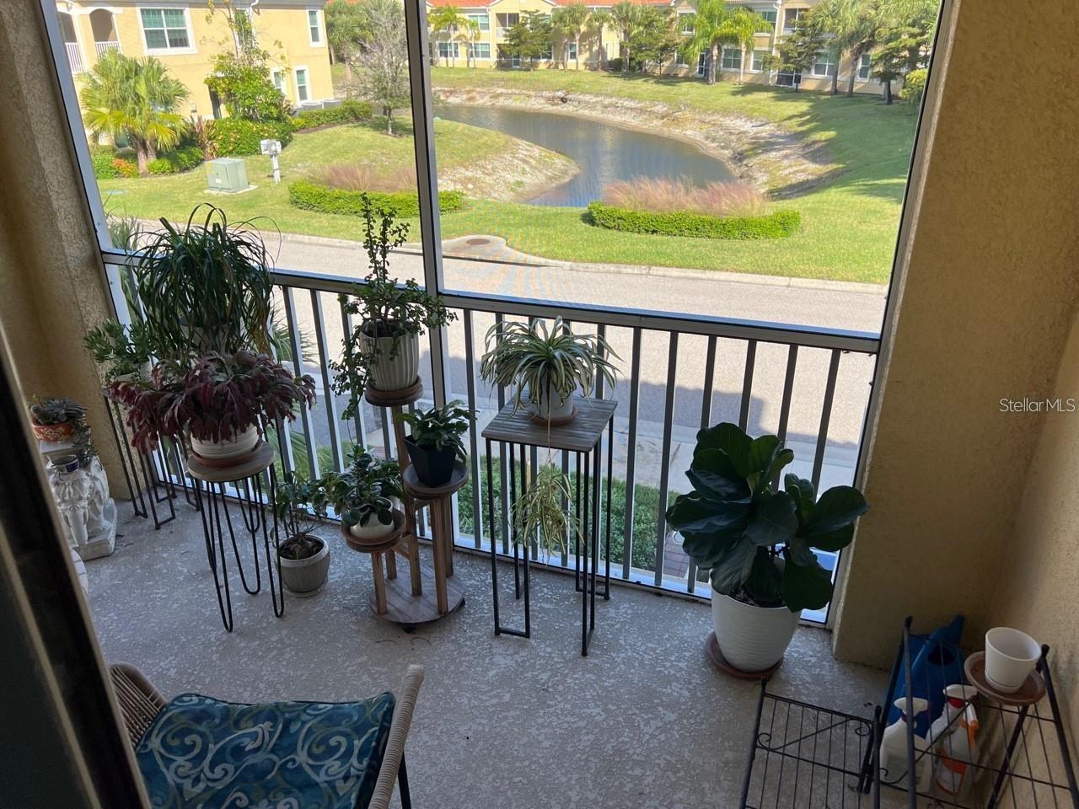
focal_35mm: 26
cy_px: 404
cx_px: 540
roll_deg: +0.6
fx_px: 810
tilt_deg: -25.6
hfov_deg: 67.3
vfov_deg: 53.1
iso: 50
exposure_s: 1/949
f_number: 1.5
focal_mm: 5.7
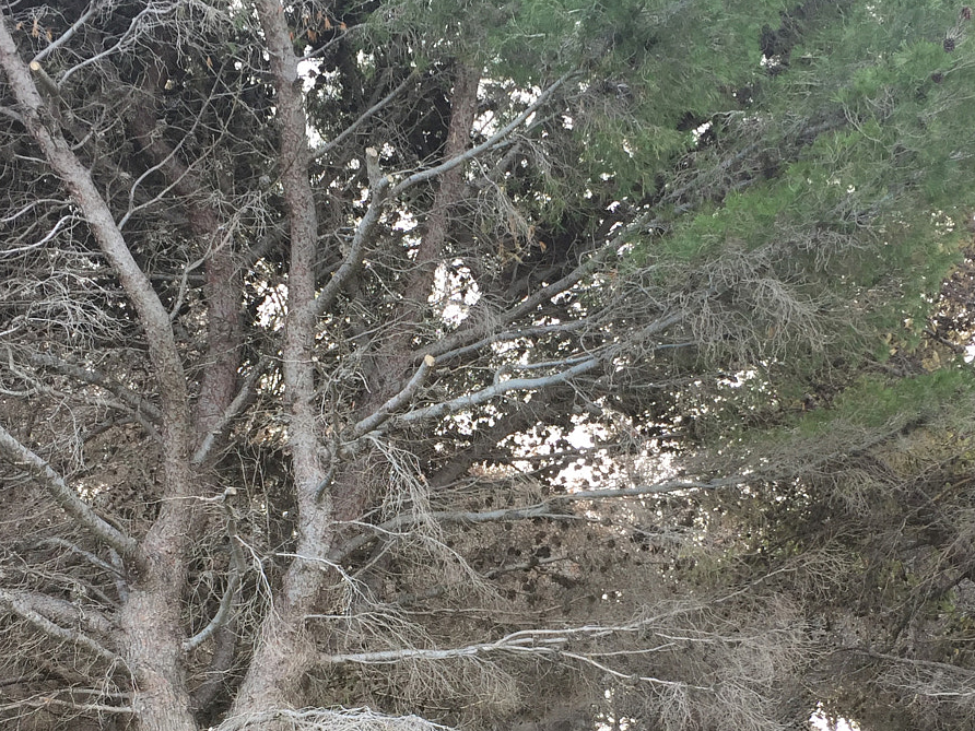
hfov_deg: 36.8
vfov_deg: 27.6
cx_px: 521
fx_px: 1465
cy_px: 553
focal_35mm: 52
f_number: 2.2
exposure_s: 1/100
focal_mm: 4.15
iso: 40
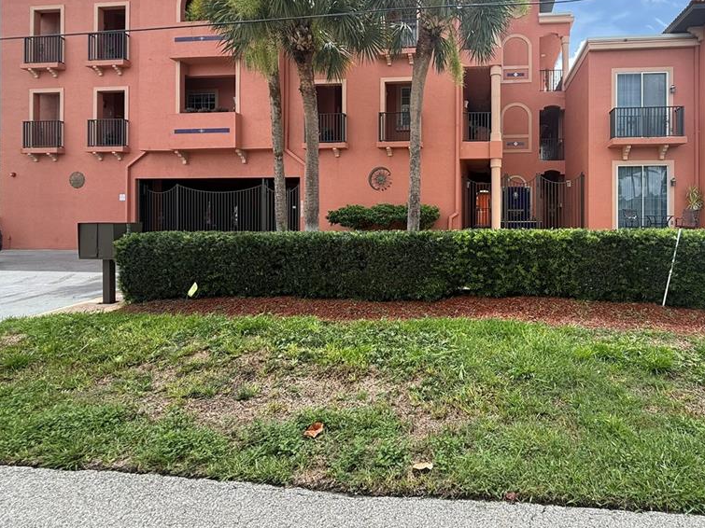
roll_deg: +0.2
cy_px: 216
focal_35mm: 19
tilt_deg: -0.3
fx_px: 387
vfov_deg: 68.1
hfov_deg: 82.2
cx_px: 461
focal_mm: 2.22
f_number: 2.2
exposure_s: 1/363
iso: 50
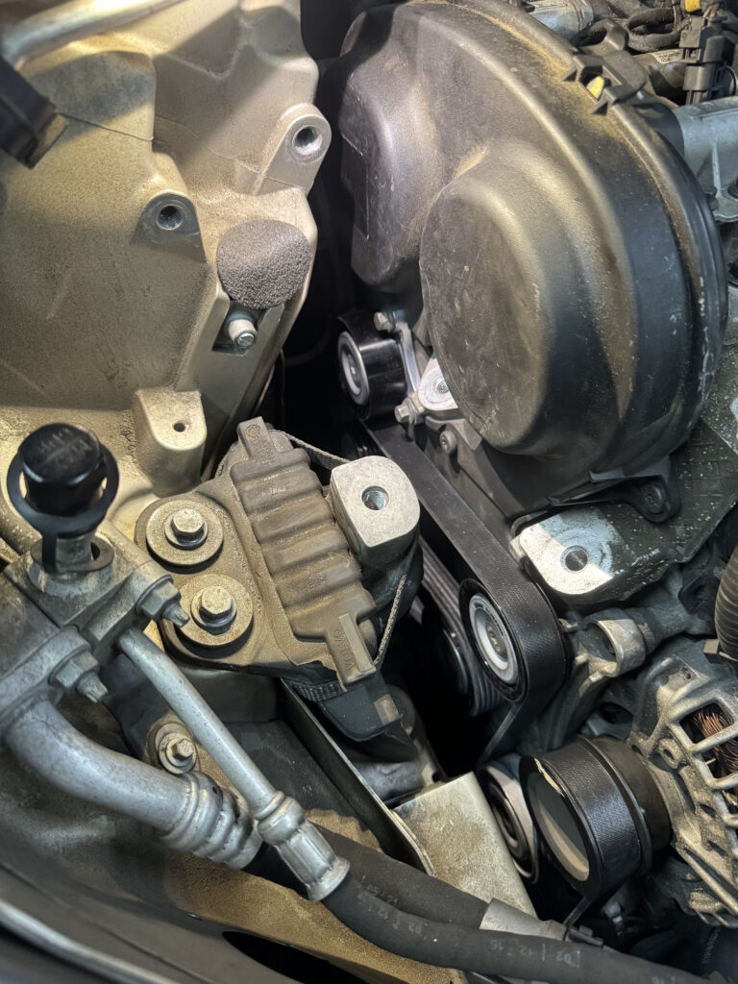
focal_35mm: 24
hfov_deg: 56.8
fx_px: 682
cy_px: 492
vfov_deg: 71.6
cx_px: 369
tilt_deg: -63.4
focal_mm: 6.76
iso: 400
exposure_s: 1/60
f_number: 1.78
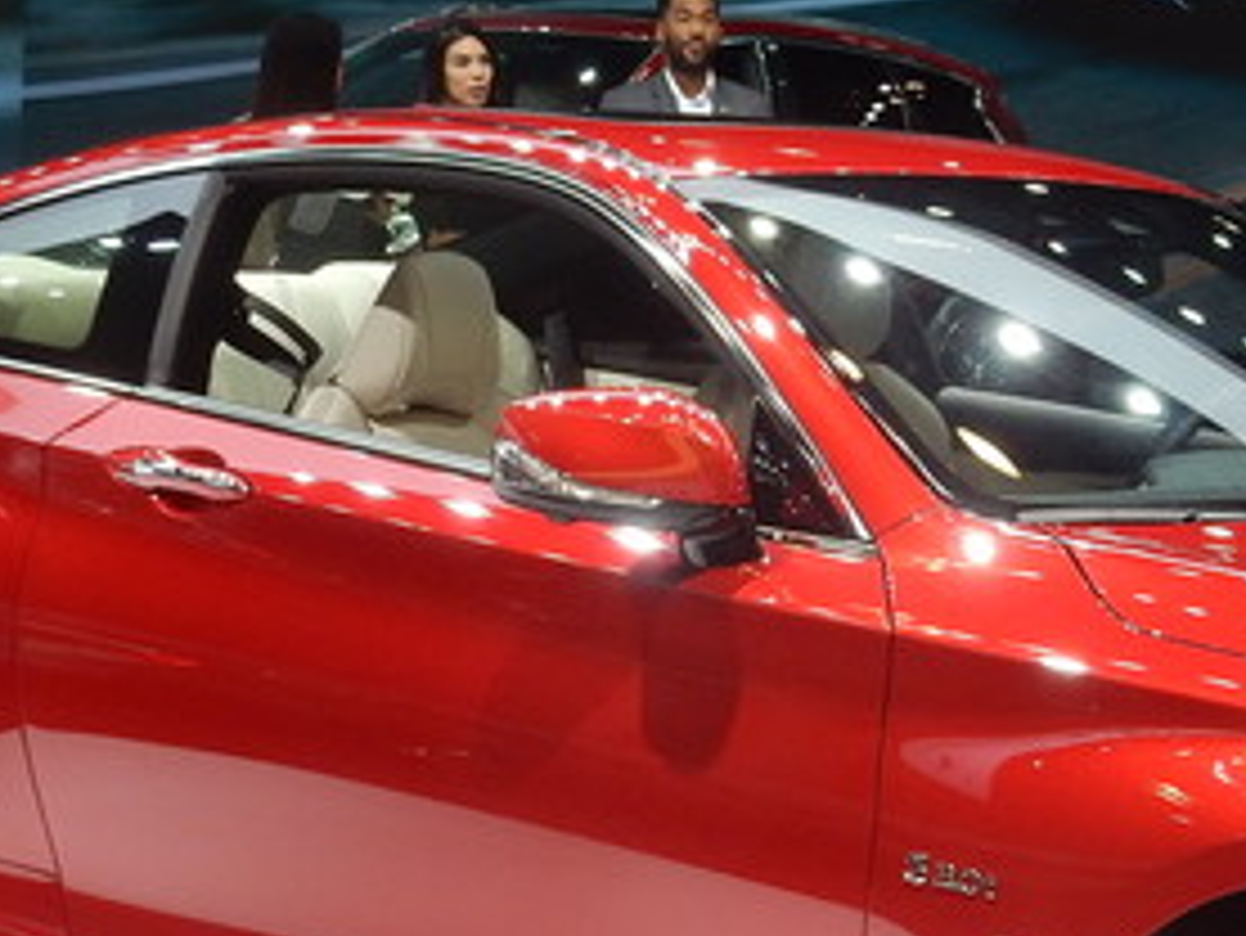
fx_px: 4213
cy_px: 421
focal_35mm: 117
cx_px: 1197
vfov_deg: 12.7
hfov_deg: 16.5
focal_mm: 6.4
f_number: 4
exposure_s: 1/60
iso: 125
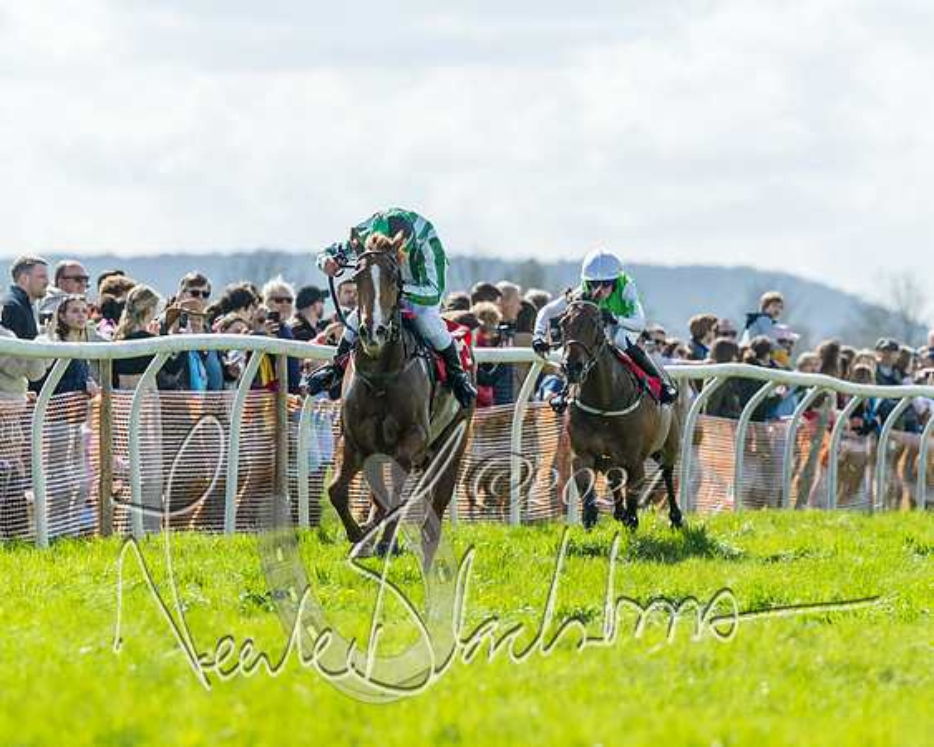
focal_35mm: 414
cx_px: 491
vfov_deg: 3.7
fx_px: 11453
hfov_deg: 4.7
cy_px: 432
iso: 400
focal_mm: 190
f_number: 4
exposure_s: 1/4000
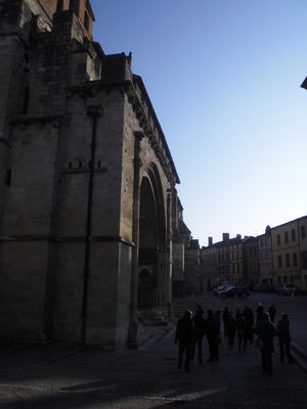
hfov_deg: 49.7
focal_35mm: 28
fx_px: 331
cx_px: 154
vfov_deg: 63.4
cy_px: 204
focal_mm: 4.65
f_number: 7.8
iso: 64
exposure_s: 1/320
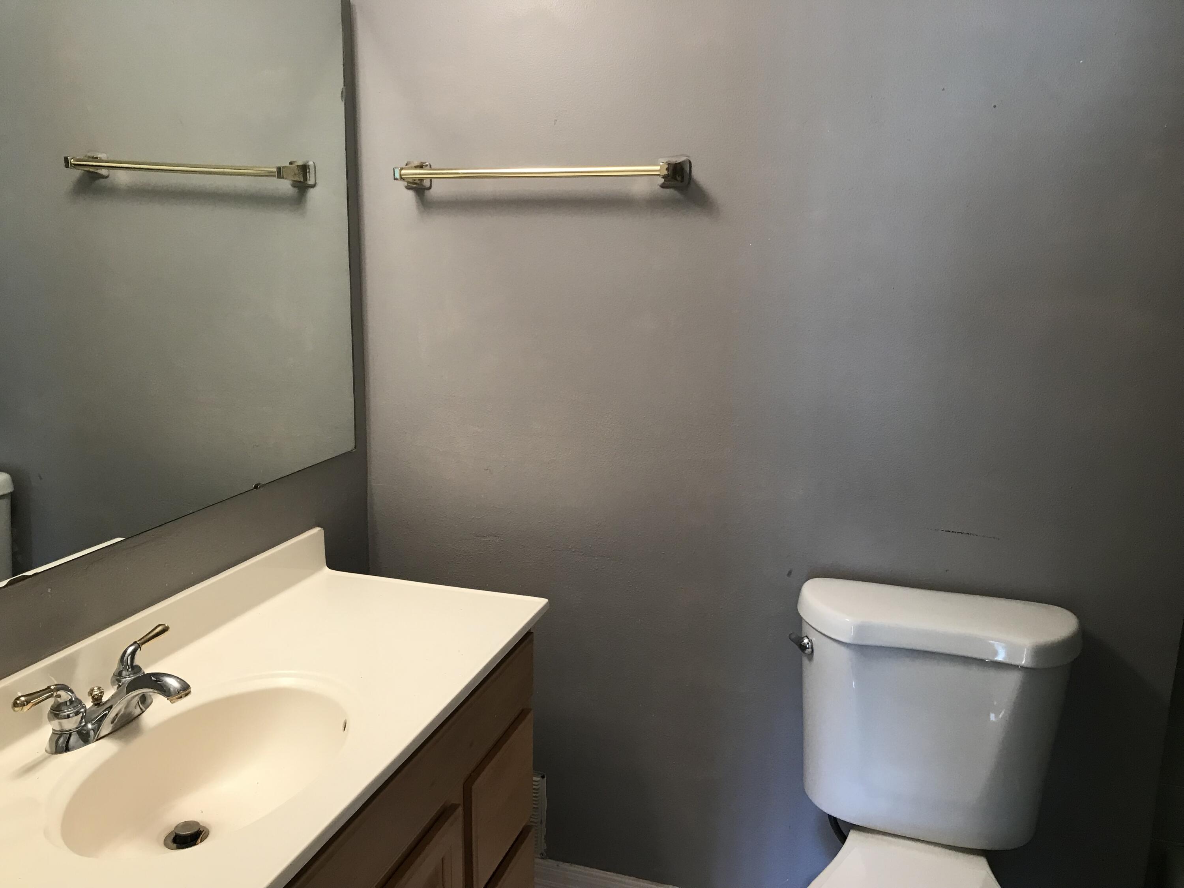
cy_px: 444
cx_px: 592
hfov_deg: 63.4
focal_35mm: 28
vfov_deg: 49.7
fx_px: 958
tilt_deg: -13.6
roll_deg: -0.8
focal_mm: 3.99
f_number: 1.8
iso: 40
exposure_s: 1/20
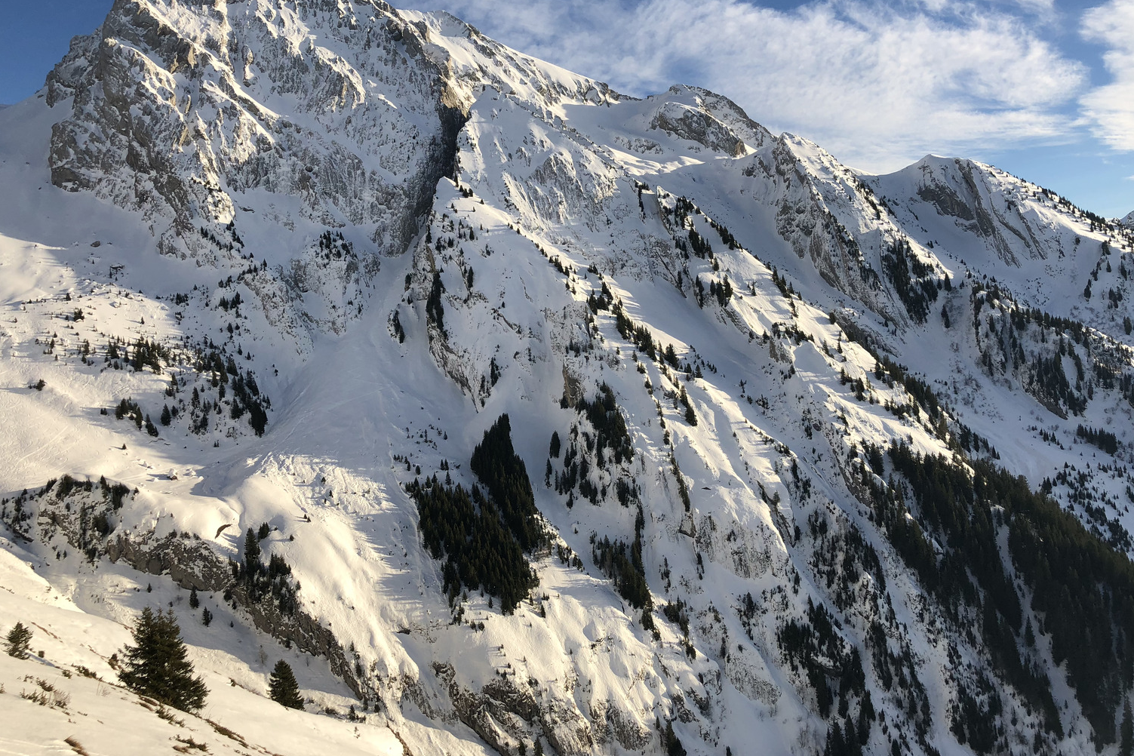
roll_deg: +3.6
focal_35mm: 31
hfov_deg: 60.2
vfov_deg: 42.2
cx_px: 599
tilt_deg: -0.2
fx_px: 976
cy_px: 329
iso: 20
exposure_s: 1/2000
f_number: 1.8
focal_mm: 4
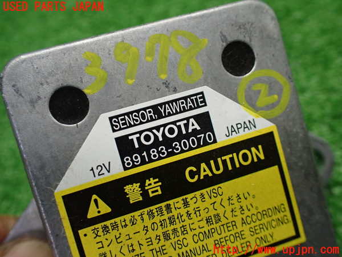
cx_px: 171
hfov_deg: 60.0
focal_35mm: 30
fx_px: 296
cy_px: 128
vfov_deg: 46.8
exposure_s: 1/125
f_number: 2.3
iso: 400
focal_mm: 5.4
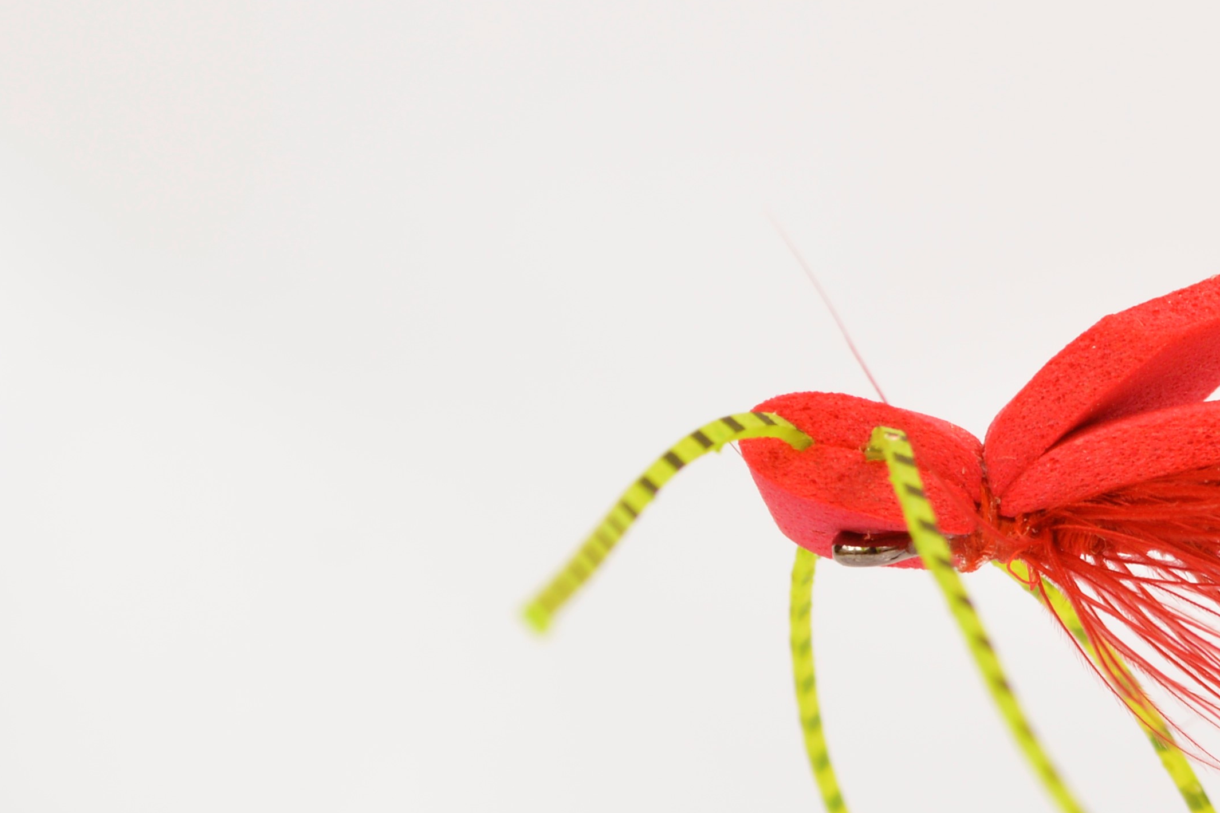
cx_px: 1679
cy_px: 368
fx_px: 5727
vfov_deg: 8.1
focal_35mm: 169
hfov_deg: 11.8
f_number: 11
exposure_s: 1/25
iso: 100
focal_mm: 40
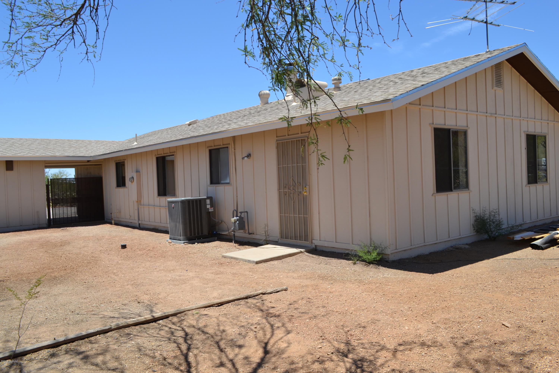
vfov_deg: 43.6
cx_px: 280
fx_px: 466
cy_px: 186
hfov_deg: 61.9
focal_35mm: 30
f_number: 8
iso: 100
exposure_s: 1/250
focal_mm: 20
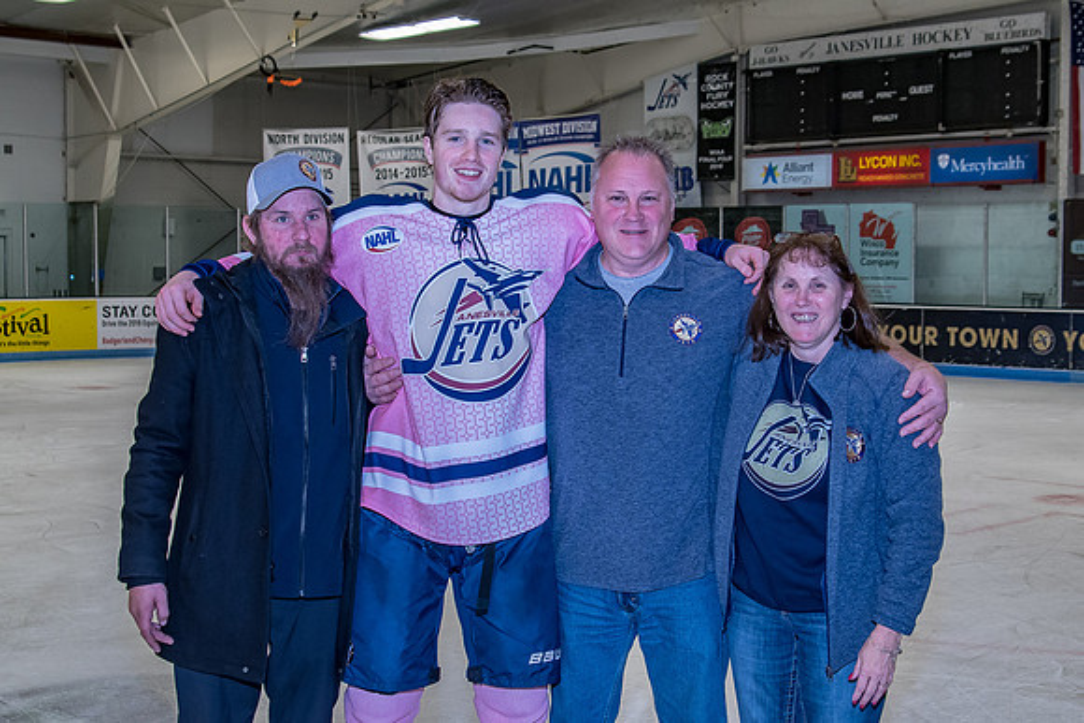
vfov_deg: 26.0
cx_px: 573
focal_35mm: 52
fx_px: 1569
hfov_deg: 38.1
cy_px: 371
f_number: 5
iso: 800
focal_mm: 28
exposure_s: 1/250
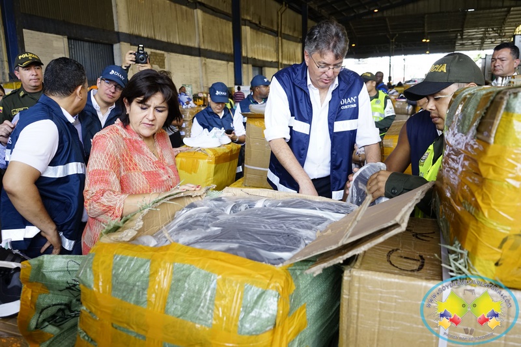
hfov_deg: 61.9
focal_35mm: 30
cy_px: 174
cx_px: 260
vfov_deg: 43.6
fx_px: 434
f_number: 5.6
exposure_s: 1/320
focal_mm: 30
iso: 1600
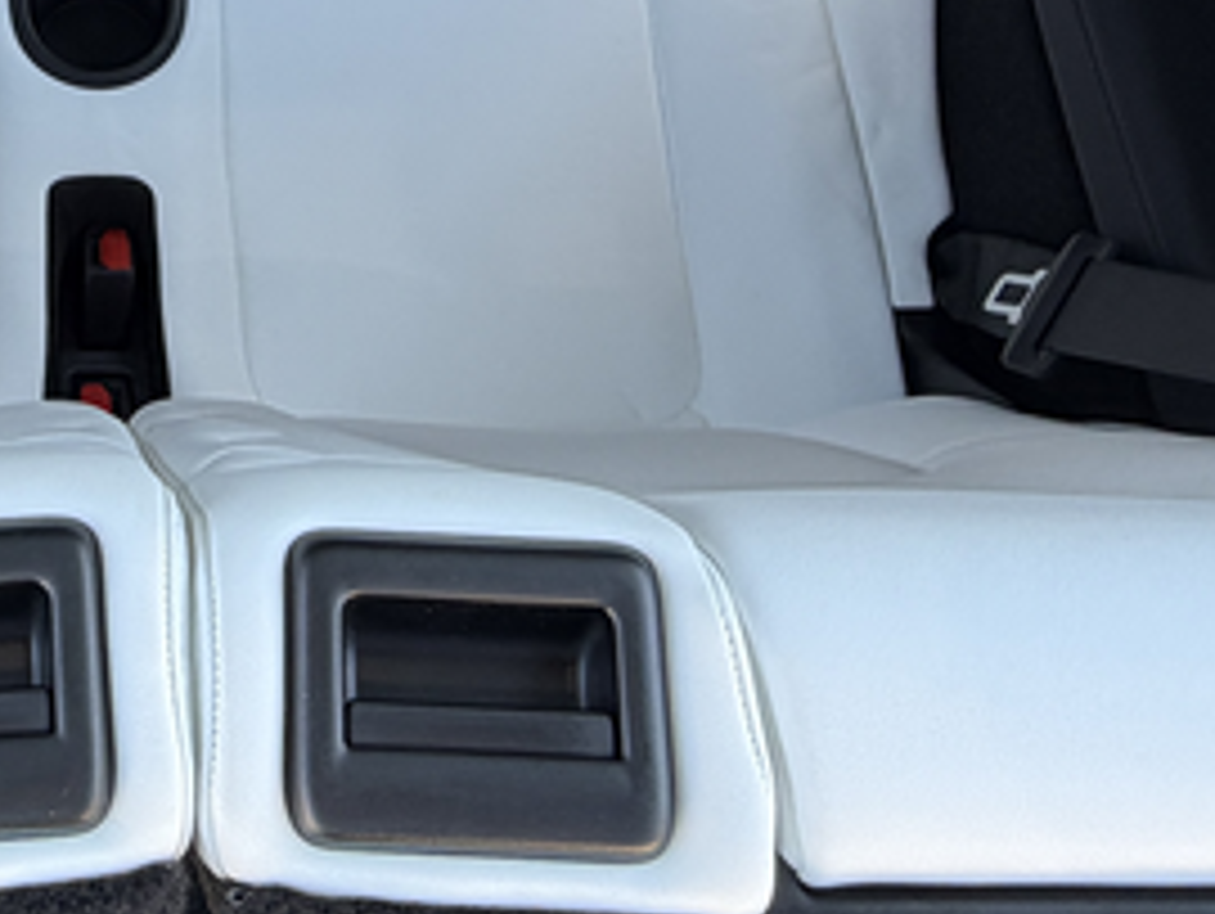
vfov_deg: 25.9
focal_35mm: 53
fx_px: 1862
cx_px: 72
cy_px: -36
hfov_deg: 33.8
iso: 50
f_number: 2.2
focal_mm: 2.22
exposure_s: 1/121
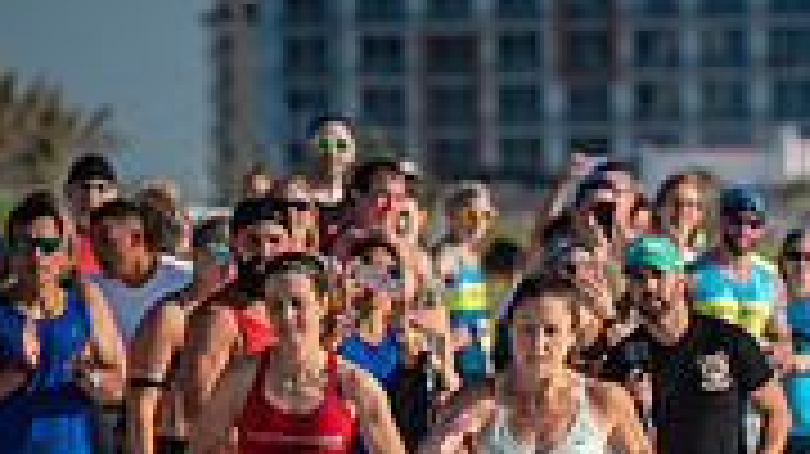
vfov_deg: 2.5
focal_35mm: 489
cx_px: 976
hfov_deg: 4.4
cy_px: 434
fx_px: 10496
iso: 450
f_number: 2.8
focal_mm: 140
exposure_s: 1/4000
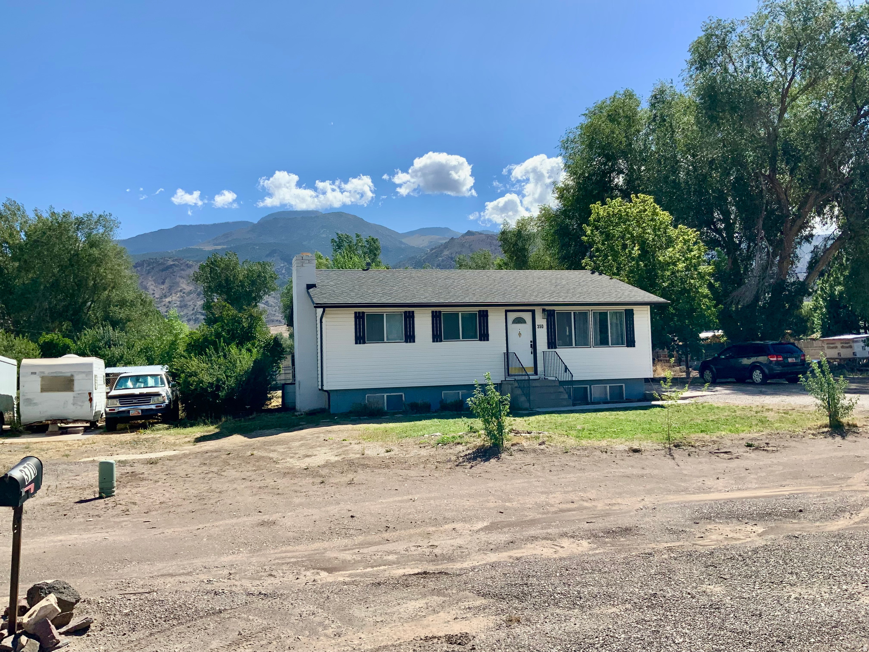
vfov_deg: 48.2
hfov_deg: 61.7
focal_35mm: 29
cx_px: 434
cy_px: 326
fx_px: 728
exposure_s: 1/2141
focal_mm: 3
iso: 16
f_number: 1.8
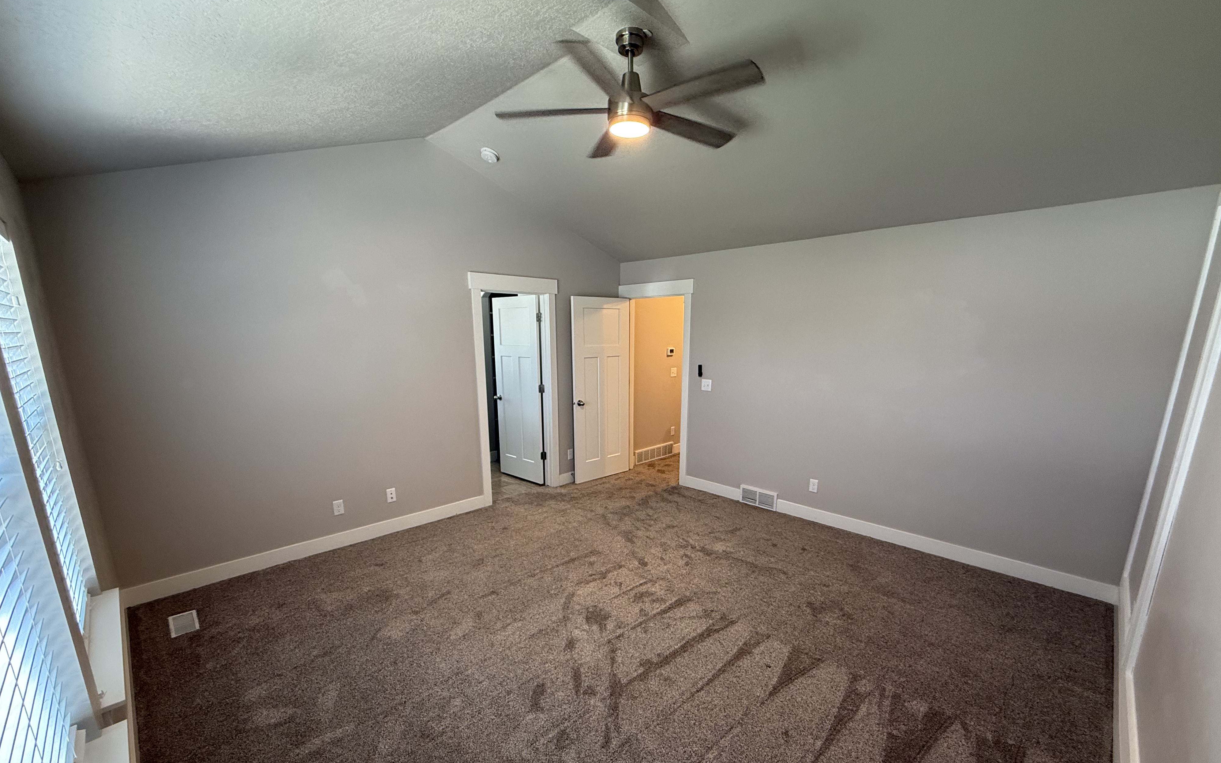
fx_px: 499
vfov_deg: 74.2
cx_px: 612
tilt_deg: -13.6
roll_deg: -0.1
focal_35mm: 15
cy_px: 444
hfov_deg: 101.5
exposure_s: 1/61
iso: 200
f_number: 2.2
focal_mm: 2.22
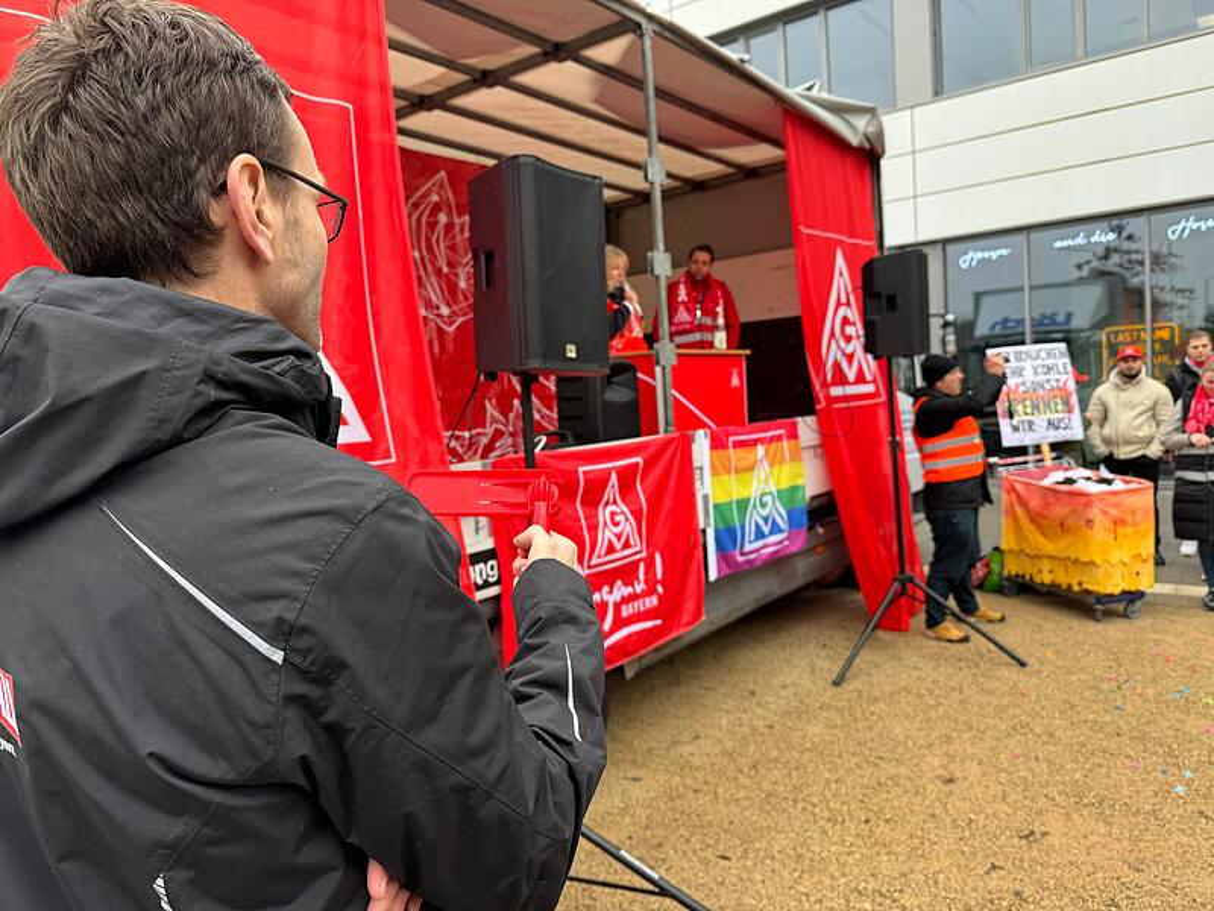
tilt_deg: -2.2
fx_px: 842
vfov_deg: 56.8
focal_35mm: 24
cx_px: 607
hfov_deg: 71.6
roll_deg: +4.4
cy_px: 456
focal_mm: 6.76
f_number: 1.78
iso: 64
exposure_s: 1/162
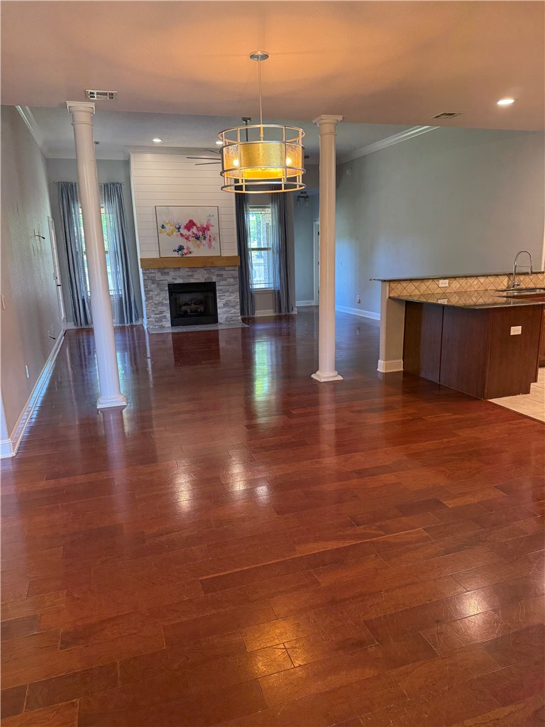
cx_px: 272
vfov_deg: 71.6
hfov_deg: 56.8
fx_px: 504
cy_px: 364
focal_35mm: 24
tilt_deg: -12.8
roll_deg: +1.2
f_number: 1.78
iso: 250
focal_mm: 6.76
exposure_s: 1/120
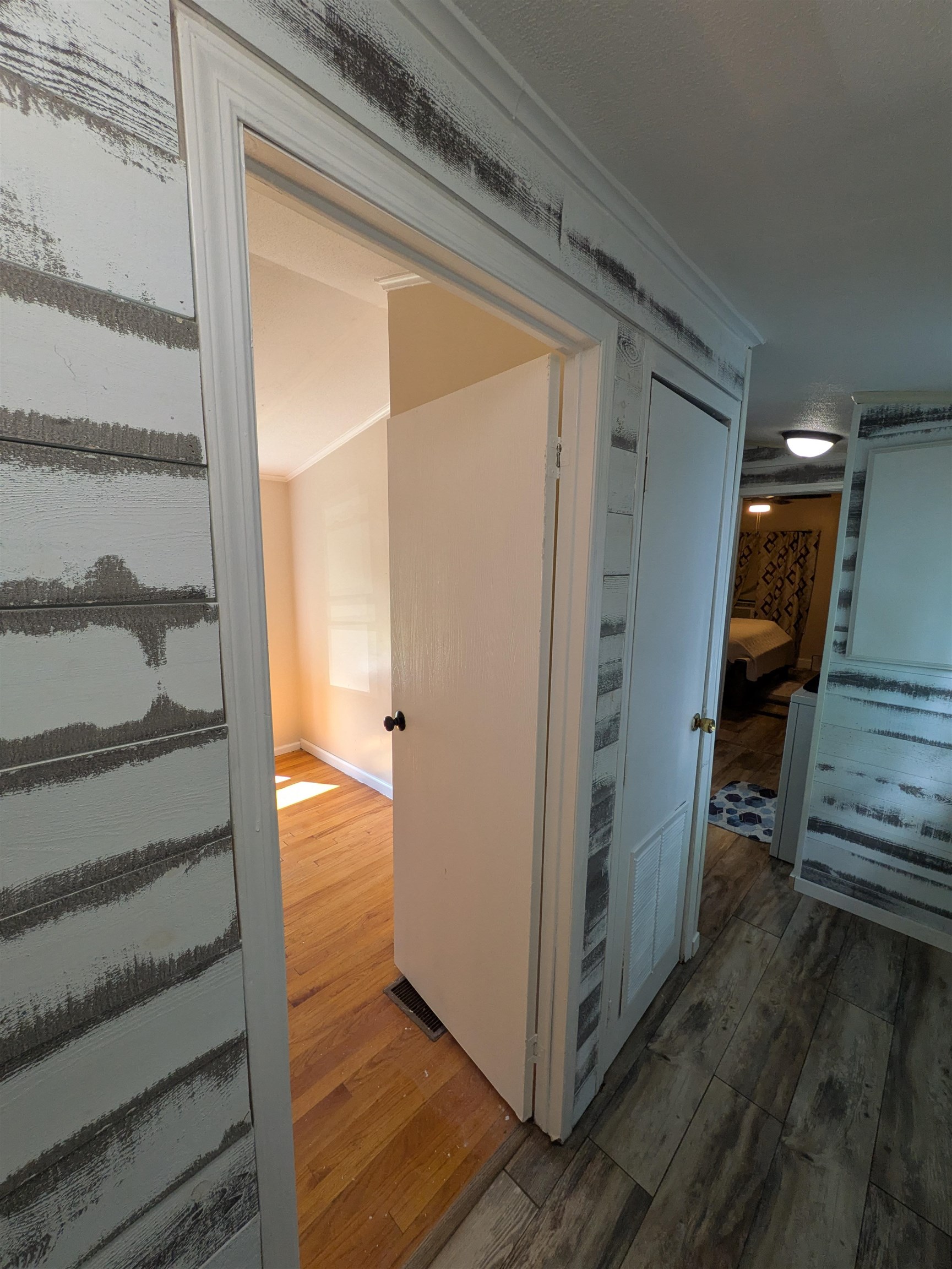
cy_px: 634
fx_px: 513
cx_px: 476
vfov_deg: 102.1
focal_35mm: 14
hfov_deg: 85.7
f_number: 2.2
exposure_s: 1/120
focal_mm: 1.83
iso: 129
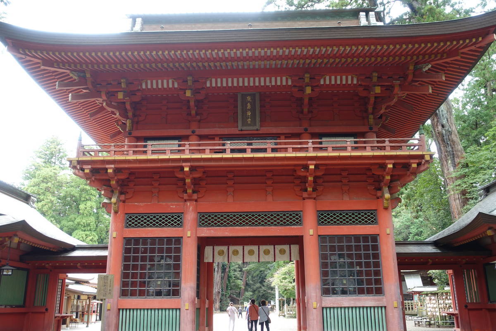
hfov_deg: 57.2
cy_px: 166
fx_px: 455
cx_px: 248
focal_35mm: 33
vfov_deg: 40.0
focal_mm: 12.2
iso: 125
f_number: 2.8
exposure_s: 1/60
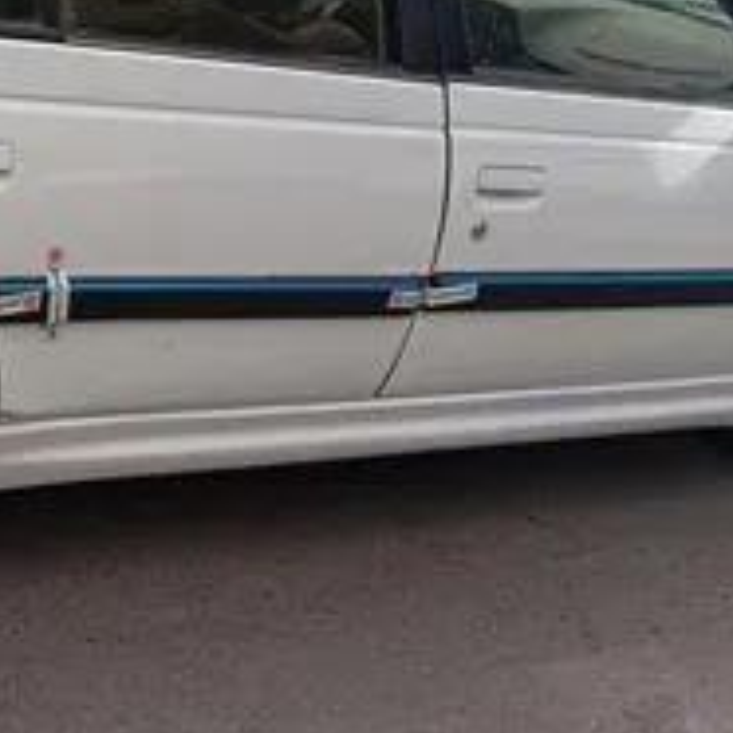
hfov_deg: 27.0
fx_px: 1437
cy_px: 238
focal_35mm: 60
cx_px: -4
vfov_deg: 28.4
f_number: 1.8
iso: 106
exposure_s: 1/292
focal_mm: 4.22
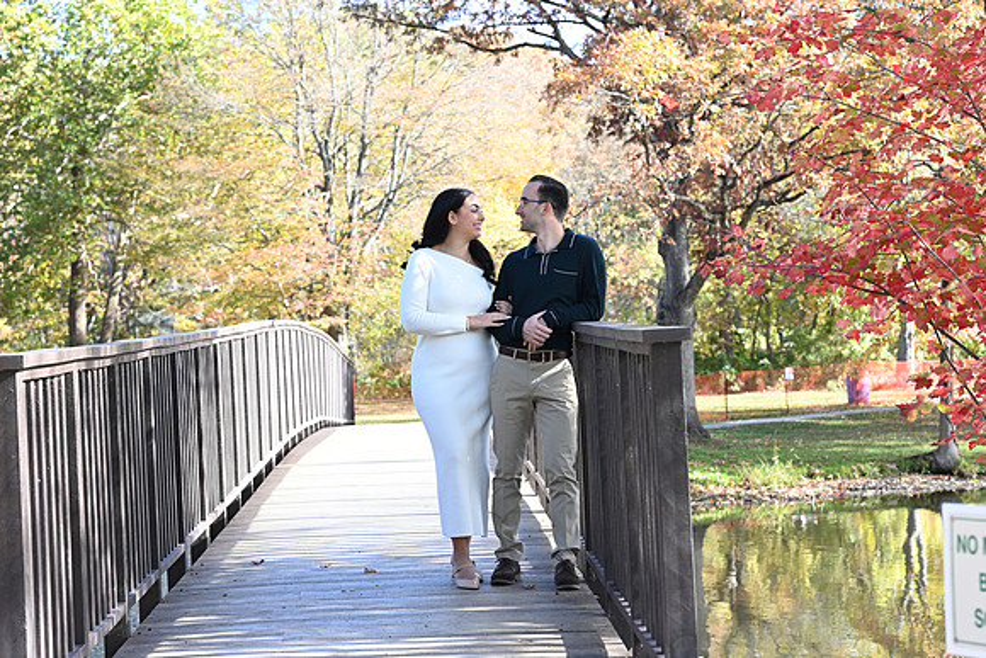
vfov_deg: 16.1
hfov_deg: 23.9
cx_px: 493
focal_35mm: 85
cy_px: 329
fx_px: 2328
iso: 320
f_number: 6.3
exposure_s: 1/160
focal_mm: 85
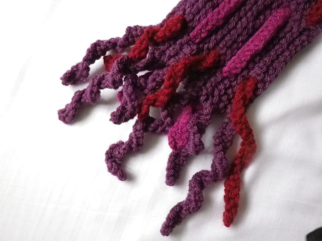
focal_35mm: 28
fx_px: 260
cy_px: 120
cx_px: 161
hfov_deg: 63.4
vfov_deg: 49.7
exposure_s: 1/13
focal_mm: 5
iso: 800
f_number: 3.2
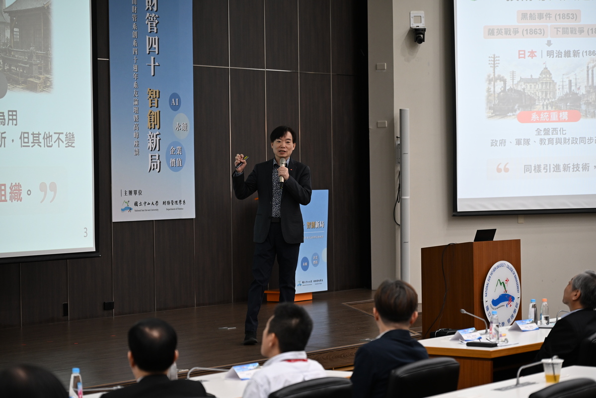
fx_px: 1606
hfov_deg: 21.0
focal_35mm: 97
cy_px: 199
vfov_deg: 14.1
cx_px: 298
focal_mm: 97
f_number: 4
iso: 1000
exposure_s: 1/100
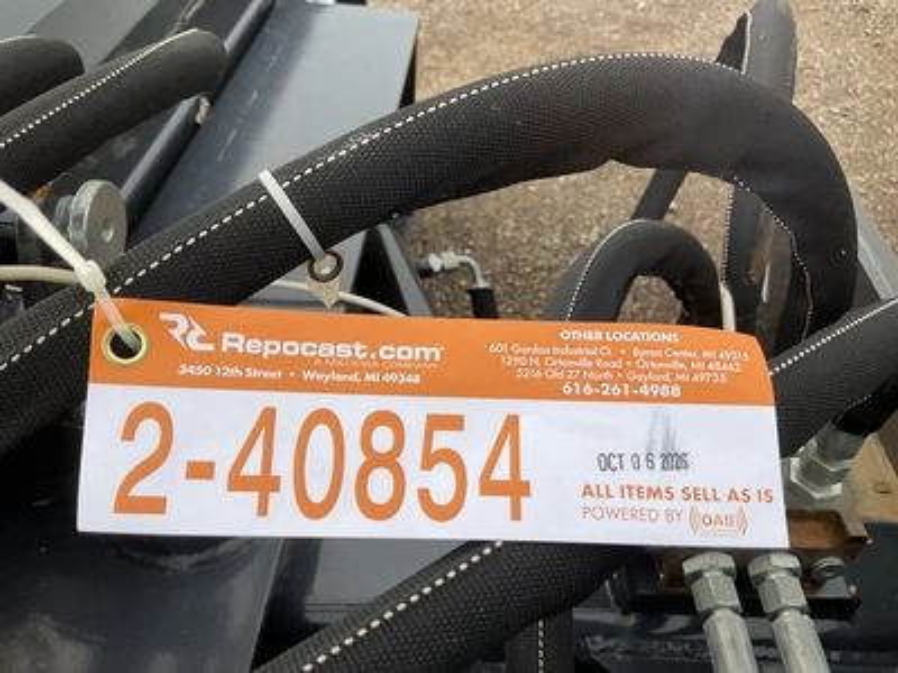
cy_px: 336
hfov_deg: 61.7
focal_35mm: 29
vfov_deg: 48.2
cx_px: 449
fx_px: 752
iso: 25
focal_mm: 3
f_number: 1.8
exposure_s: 1/1121
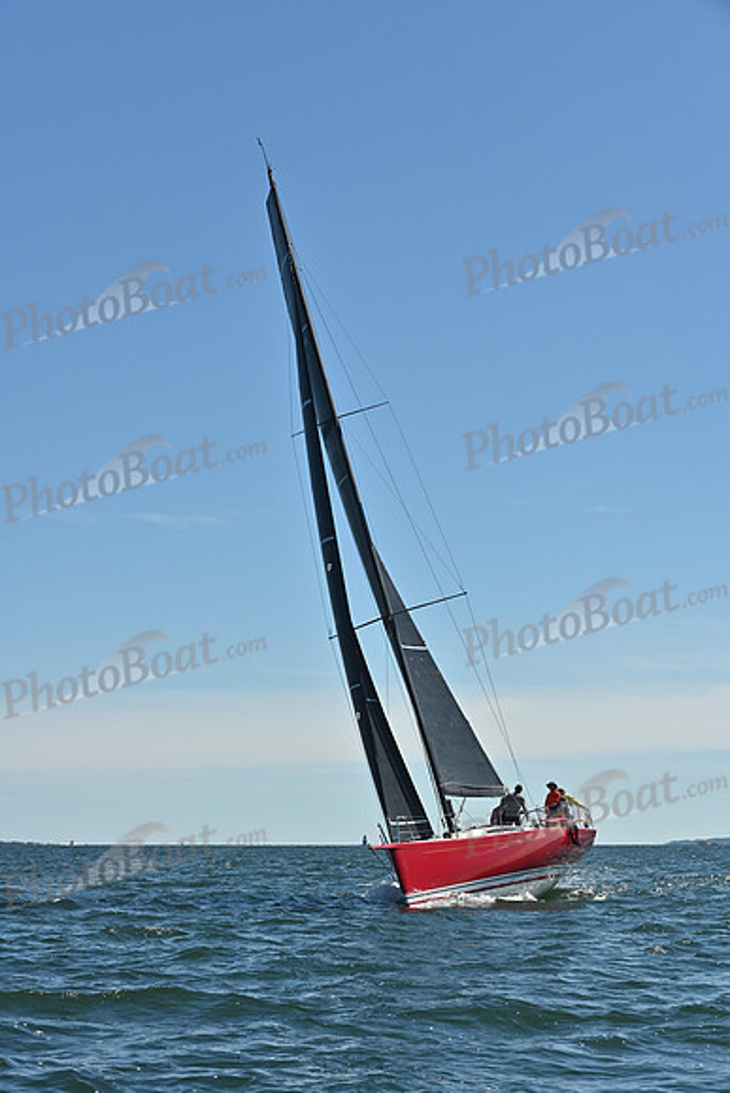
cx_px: 365
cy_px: 546
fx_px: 2128
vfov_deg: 28.8
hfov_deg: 19.5
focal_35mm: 70
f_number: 9
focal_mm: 70
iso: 320
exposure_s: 1/1250
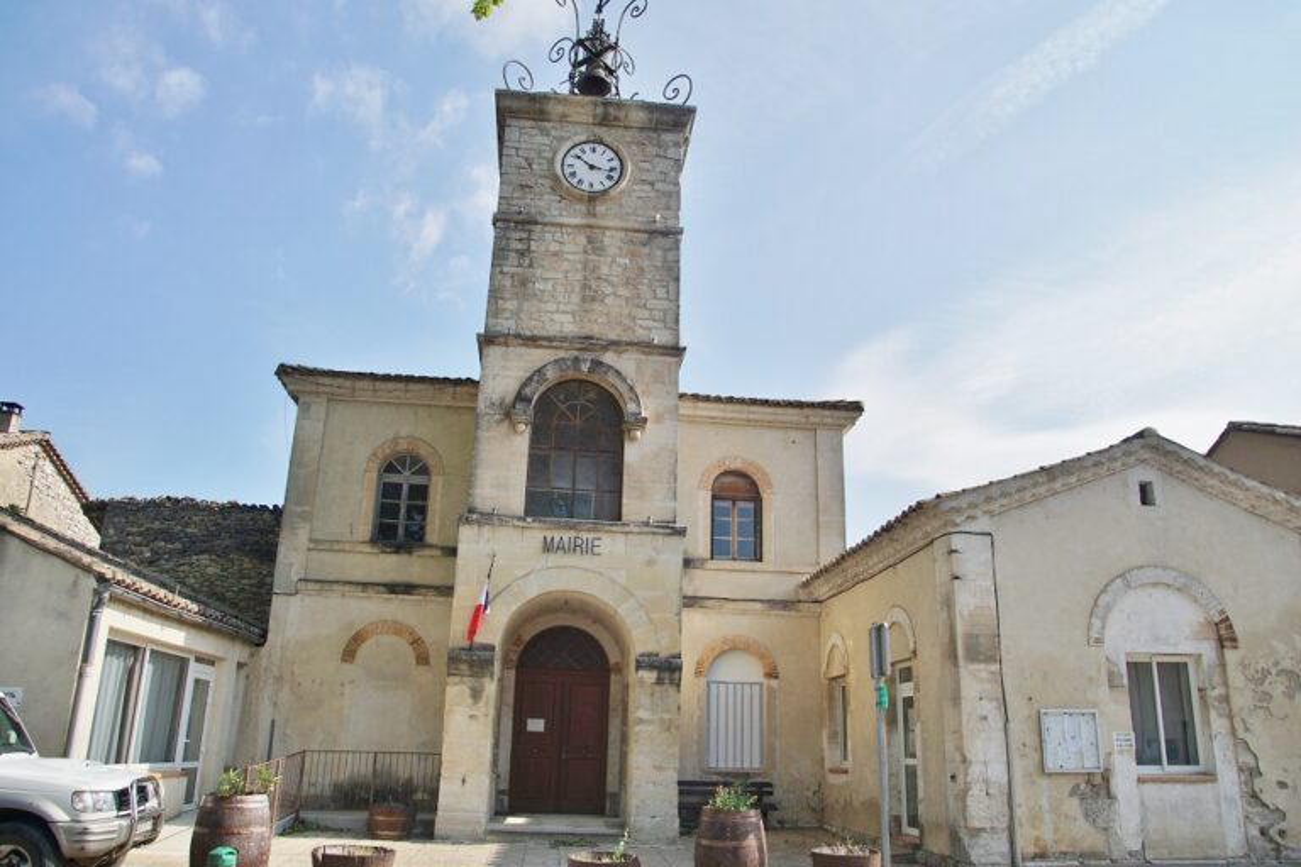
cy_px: 434
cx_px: 650
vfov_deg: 53.1
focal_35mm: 24
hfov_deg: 73.7
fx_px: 867
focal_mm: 16
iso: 100
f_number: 8
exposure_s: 1/250
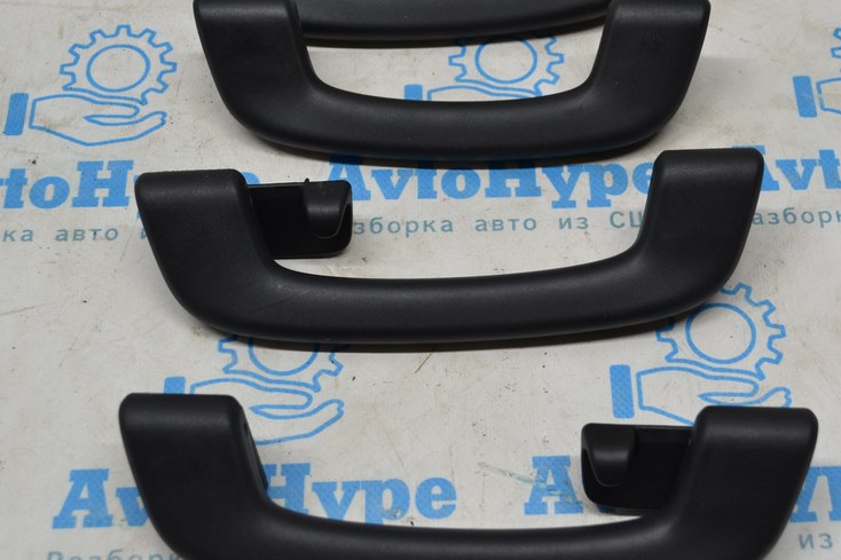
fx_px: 1565
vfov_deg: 20.3
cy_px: 228
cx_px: 512
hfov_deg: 30.0
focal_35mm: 67
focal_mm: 32
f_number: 5
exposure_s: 1/100
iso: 400
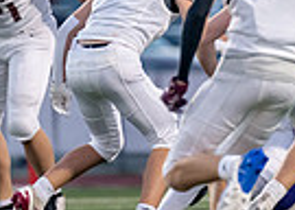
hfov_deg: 2.1
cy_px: 90
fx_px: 8073
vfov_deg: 1.5
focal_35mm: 965
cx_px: 192
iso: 2000
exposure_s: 1/1250
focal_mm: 200
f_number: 2.8
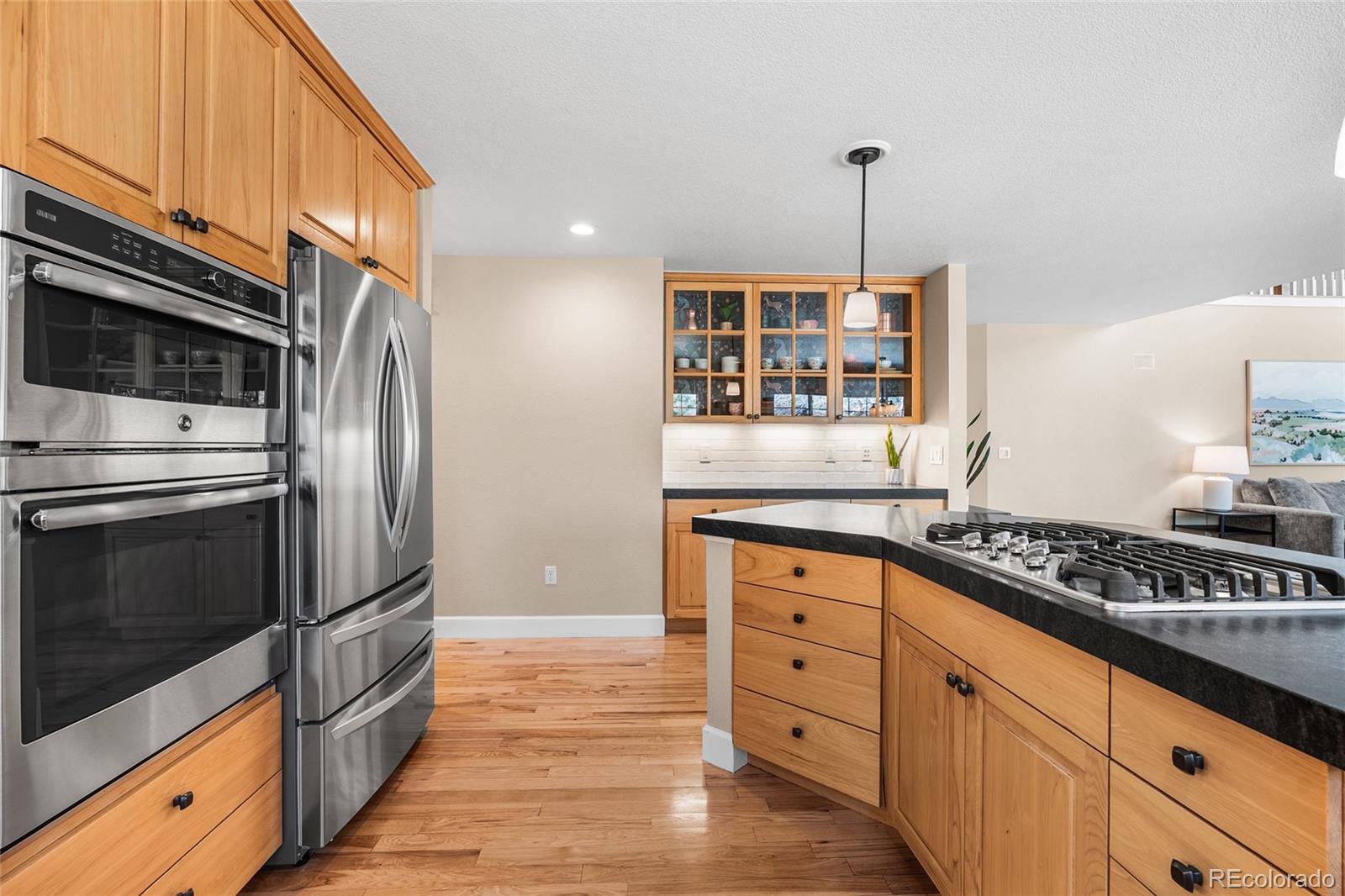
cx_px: 672
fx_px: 598
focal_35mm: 16
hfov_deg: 96.7
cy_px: 448
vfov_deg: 73.7
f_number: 8
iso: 200
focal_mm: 16
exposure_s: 1/1.67
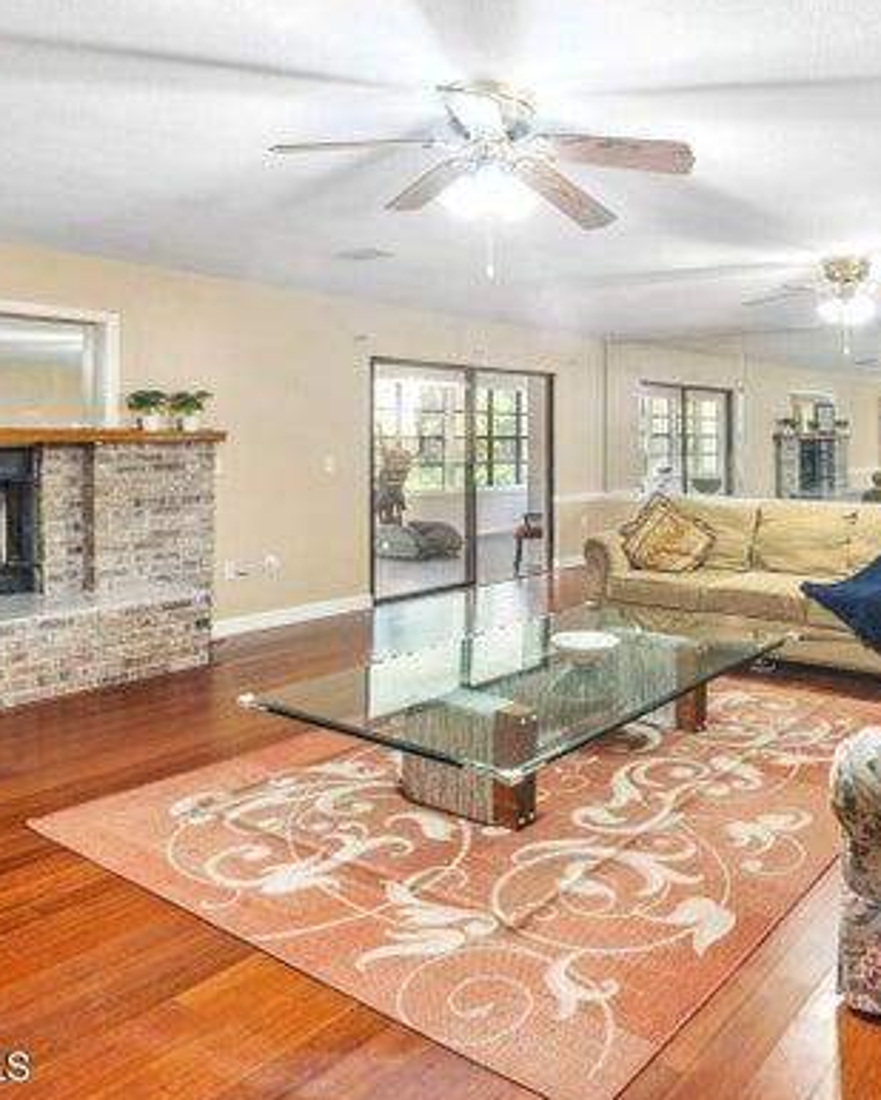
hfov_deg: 50.0
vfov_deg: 61.7
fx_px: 912
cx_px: 629
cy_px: 445
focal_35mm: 28
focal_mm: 16
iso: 1250
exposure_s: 1/2
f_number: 9
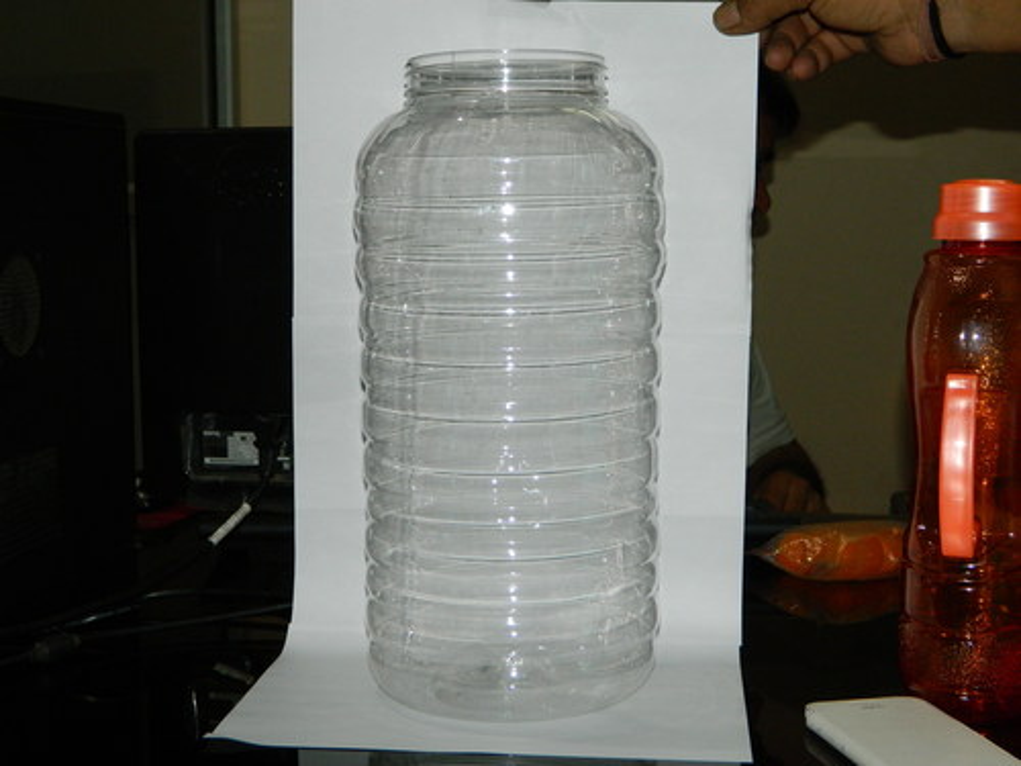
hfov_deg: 33.8
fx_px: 1681
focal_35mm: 57
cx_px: 510
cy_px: 383
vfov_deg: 25.7
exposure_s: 1/50
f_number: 3.8
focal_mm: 10.2
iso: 200
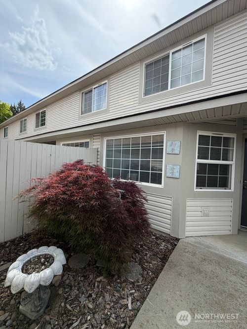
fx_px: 133
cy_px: 164
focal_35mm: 14
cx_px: 124
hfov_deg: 85.7
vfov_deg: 102.1
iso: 40
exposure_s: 1/751
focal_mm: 2.22
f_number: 2.2
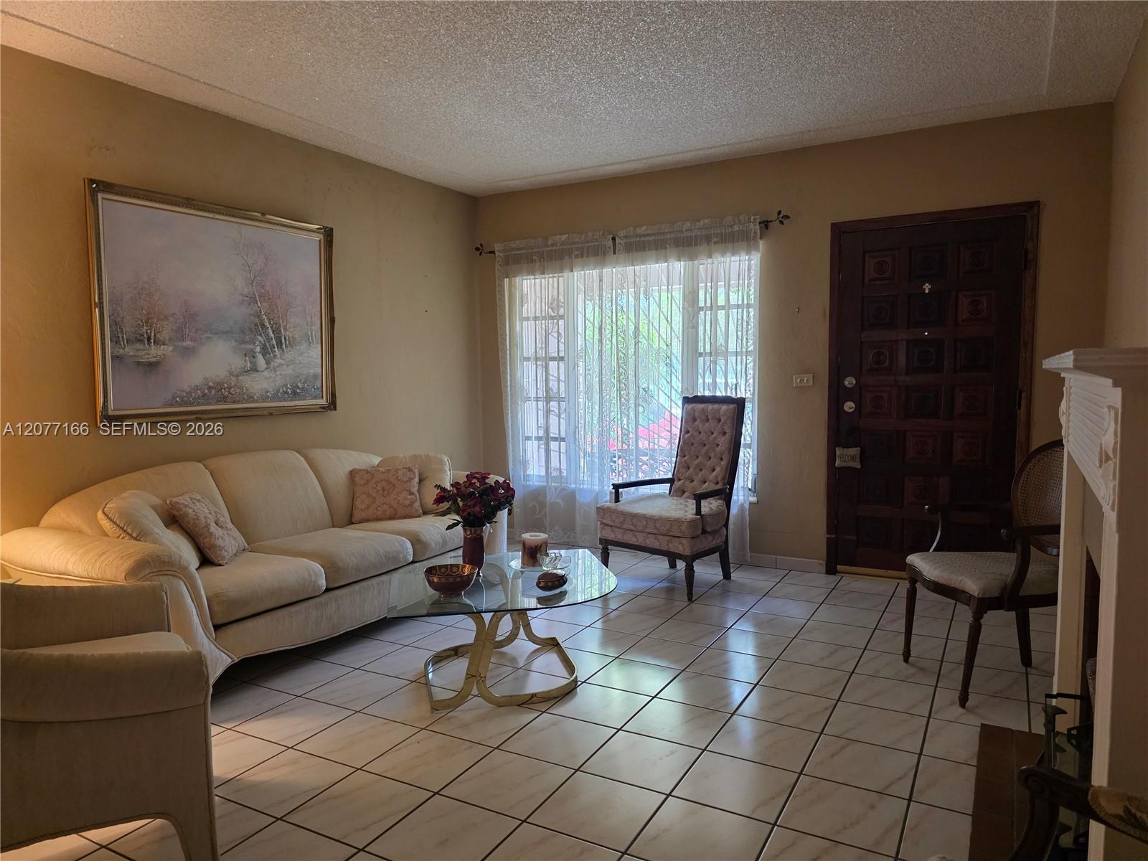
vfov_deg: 58.9
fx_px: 763
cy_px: 430
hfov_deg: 73.9
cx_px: 574
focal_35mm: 23
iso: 640
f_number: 1.7
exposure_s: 1/120
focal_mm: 6.3
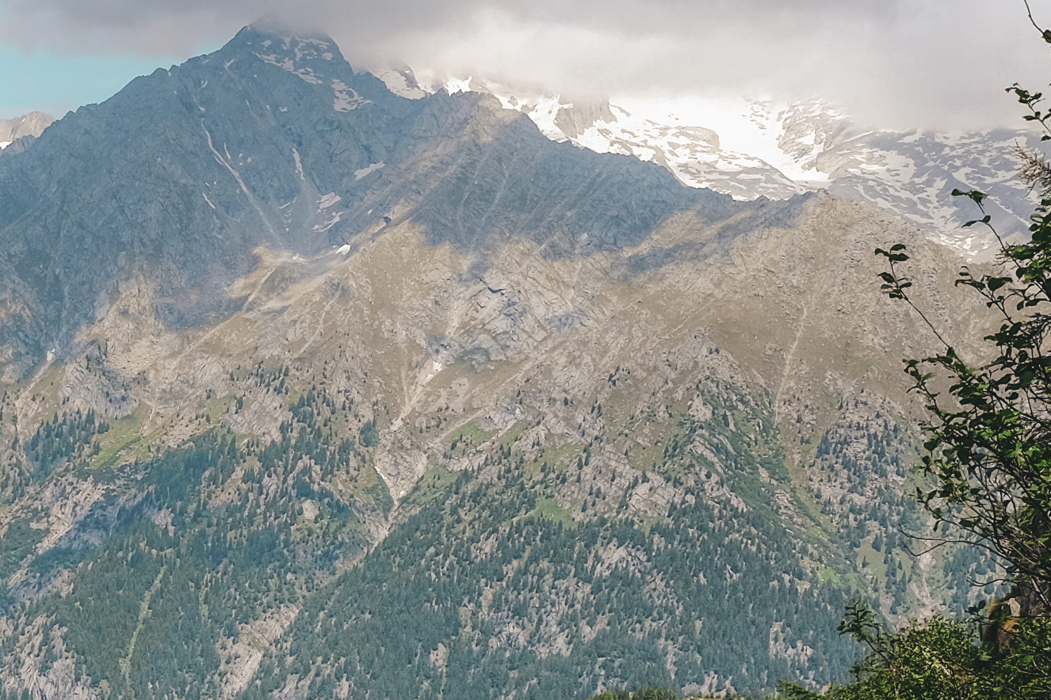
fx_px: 3182
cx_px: -280
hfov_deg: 17.7
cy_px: 583
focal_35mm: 109
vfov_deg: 12.5
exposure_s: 1/500
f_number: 8
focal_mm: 27
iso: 200
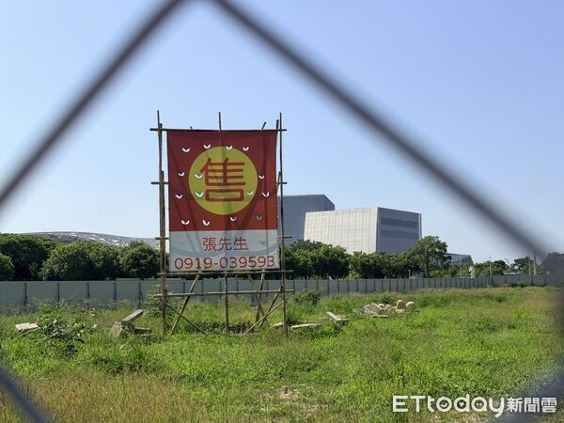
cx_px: 282
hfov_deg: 39.7
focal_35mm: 48
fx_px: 782
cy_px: 212
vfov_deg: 30.3
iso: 64
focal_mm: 6.76
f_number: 1.78
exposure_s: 1/8772
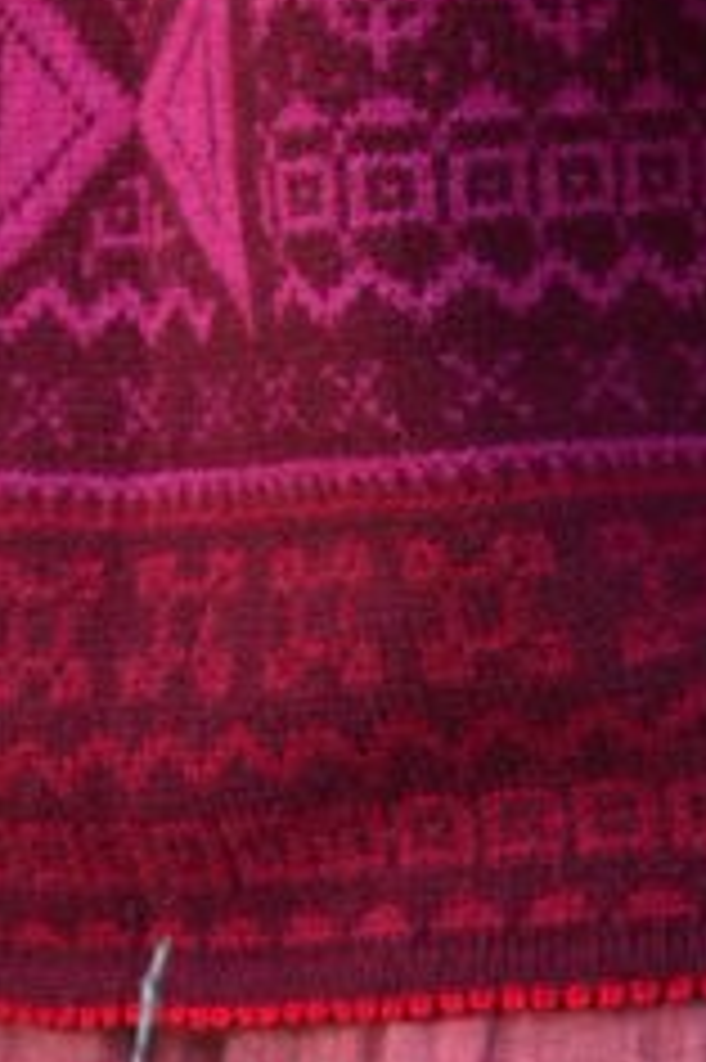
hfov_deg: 6.3
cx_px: 596
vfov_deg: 9.1
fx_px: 6392
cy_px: -864
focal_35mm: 217
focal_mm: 50
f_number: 8
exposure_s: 1/100
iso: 500
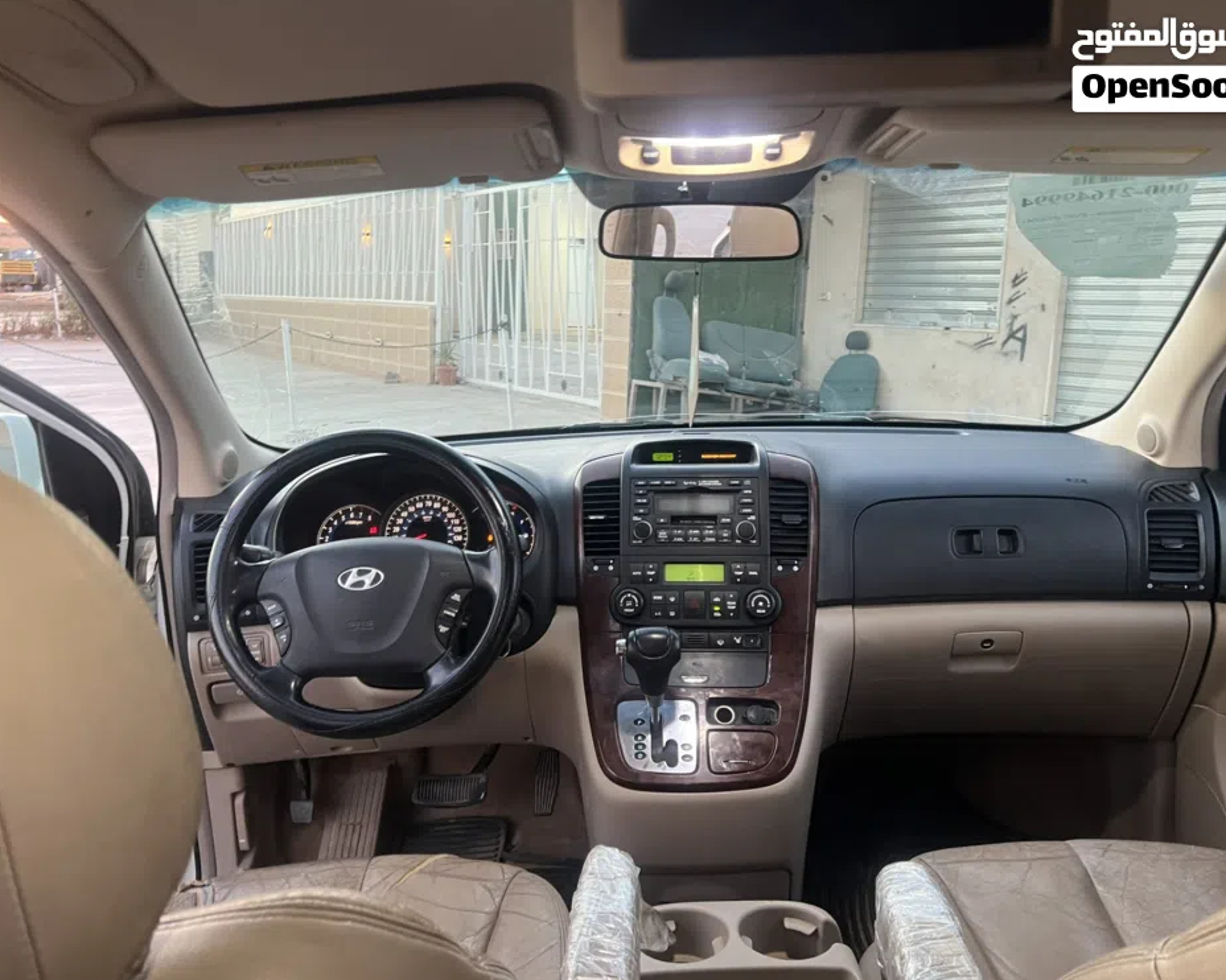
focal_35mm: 28
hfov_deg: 62.2
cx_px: 620
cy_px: 493
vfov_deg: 51.5
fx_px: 1016
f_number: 1.5
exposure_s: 1/49
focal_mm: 5.7
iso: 100
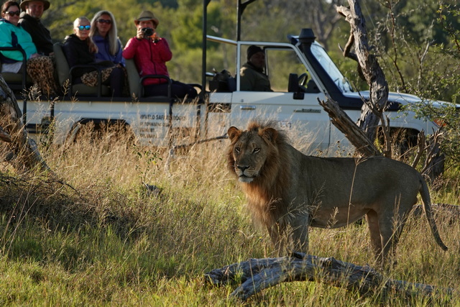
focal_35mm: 390
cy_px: 154
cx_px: 230
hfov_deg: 5.3
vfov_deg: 3.5
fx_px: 4984
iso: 100
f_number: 4
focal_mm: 143.15
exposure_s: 1/320
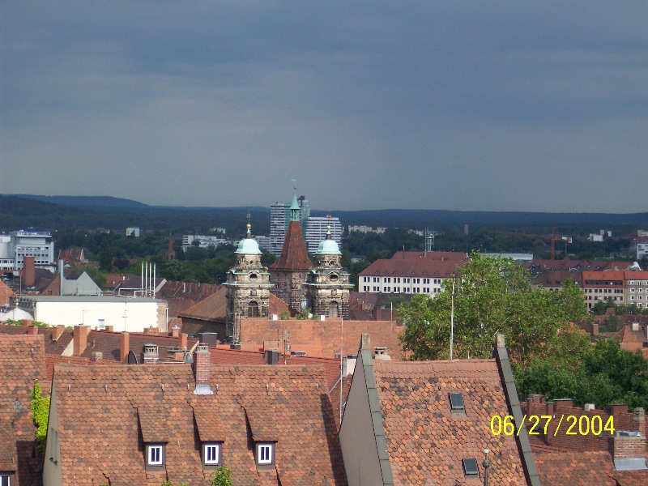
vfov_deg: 13.0
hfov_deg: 17.3
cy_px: 243
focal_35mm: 114
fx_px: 2134
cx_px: 324
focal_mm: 24
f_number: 4.8
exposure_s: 1/700
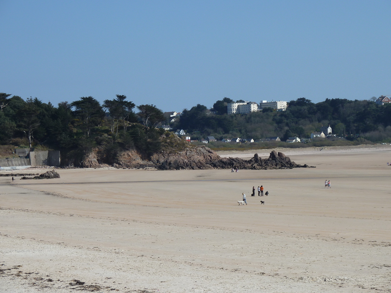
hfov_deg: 15.3
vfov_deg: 11.5
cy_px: 147
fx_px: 1457
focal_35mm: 129
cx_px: 196
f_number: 5.6
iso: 80
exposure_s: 1/500
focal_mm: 21
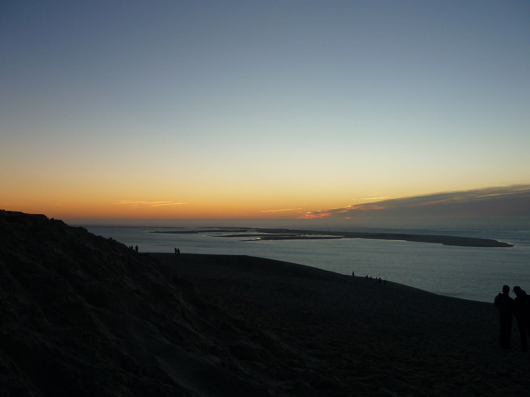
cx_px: 265
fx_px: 505
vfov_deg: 42.9
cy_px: 198
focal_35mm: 33
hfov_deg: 55.4
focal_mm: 5.5
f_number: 2.8
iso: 80
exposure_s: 1/100
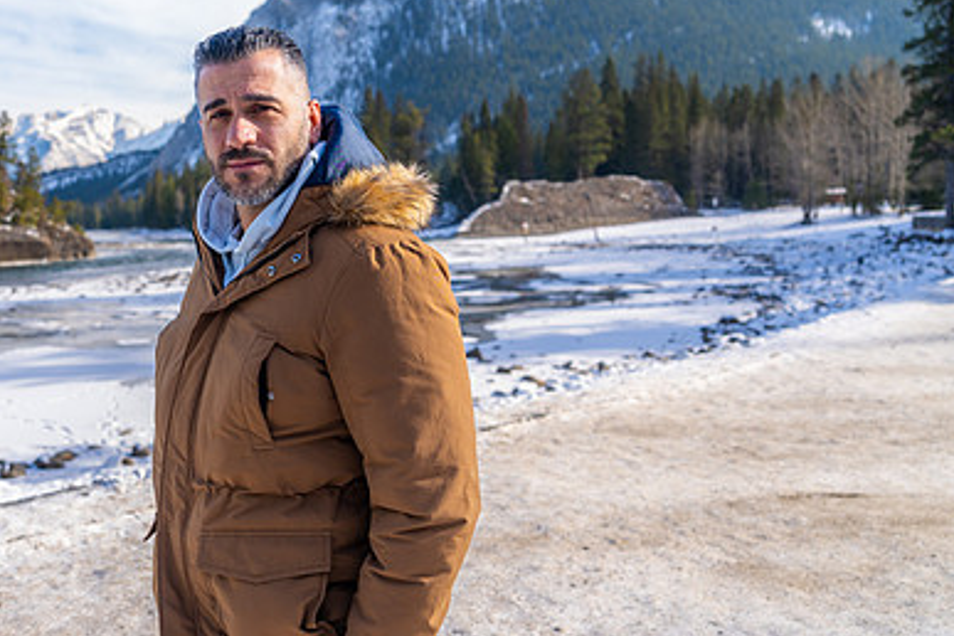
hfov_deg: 51.3
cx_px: 259
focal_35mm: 36
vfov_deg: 36.8
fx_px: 954
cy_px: 285
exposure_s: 1/640
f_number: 2.8
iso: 50
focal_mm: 24
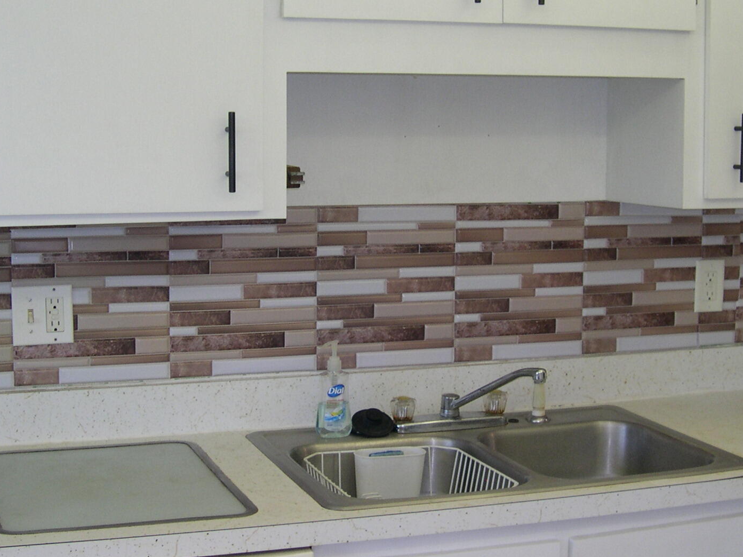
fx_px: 1330
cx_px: 377
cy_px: 202
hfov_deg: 31.2
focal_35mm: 62
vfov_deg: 23.6
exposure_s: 1/63.1
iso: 100
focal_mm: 8
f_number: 2.8
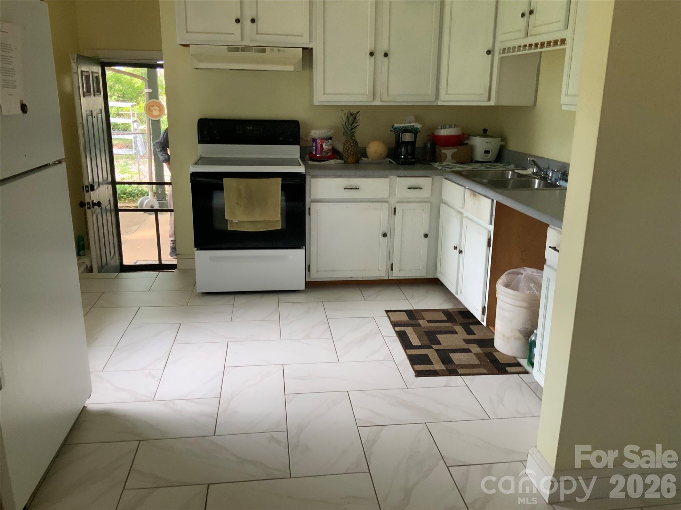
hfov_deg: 61.7
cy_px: 255
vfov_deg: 48.2
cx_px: 340
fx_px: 571
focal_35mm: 29
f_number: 1.8
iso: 100
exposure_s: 1/60
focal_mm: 3
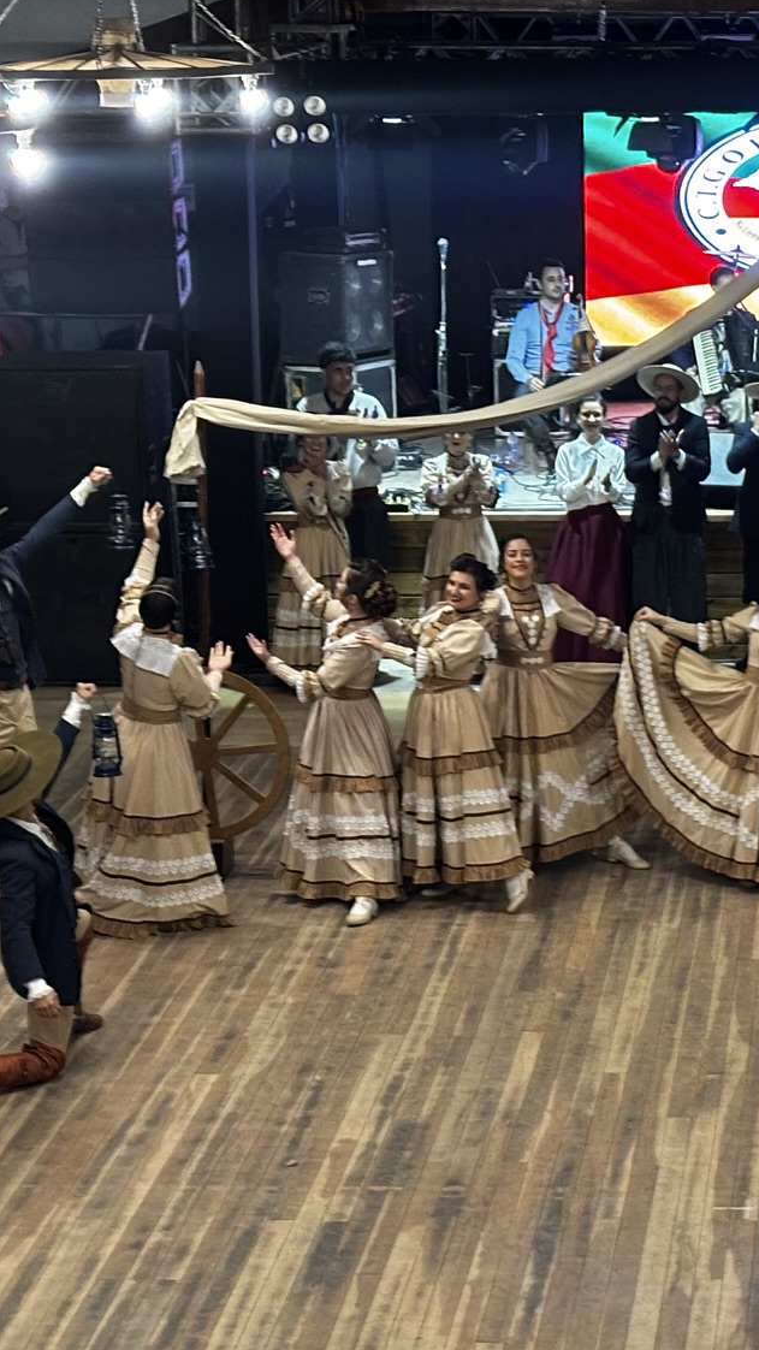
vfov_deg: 21.1
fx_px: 3614
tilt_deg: -11.7
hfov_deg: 11.8
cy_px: 791
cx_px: 778
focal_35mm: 101
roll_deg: +0.3
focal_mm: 5.96
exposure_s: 1/40
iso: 250
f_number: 1.6
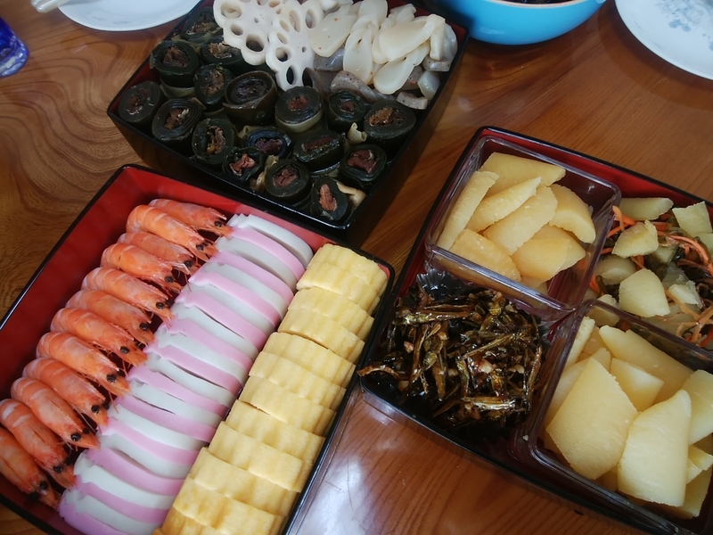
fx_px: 453
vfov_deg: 61.1
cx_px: 356
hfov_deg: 76.4
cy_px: 268
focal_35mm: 22
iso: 40
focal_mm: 3
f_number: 2
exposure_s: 1/25
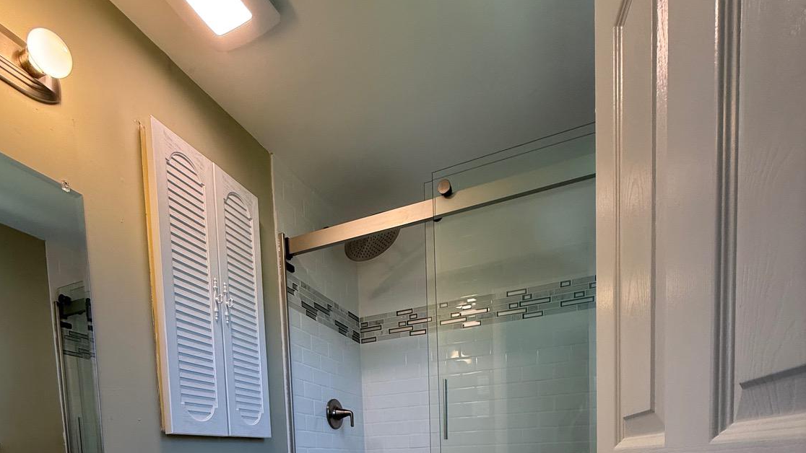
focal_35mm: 21
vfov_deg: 42.5
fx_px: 449
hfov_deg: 83.8
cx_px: 391
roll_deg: +2.0
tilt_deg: -2.1
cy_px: 494
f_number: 2.2
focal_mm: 2.22
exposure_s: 1/120
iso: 100
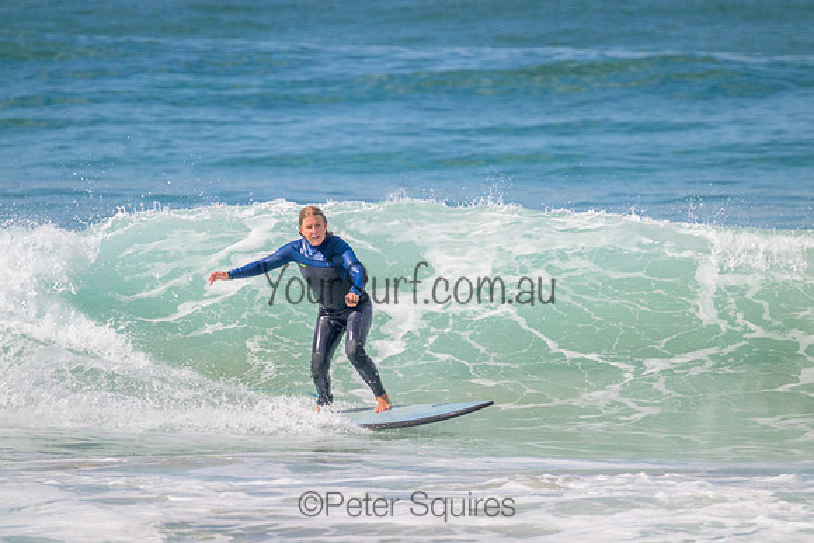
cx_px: 407
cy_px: 272
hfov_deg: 2.6
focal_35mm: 800
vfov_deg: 1.7
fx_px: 18092
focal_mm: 800
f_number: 11
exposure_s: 1/2000
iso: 720
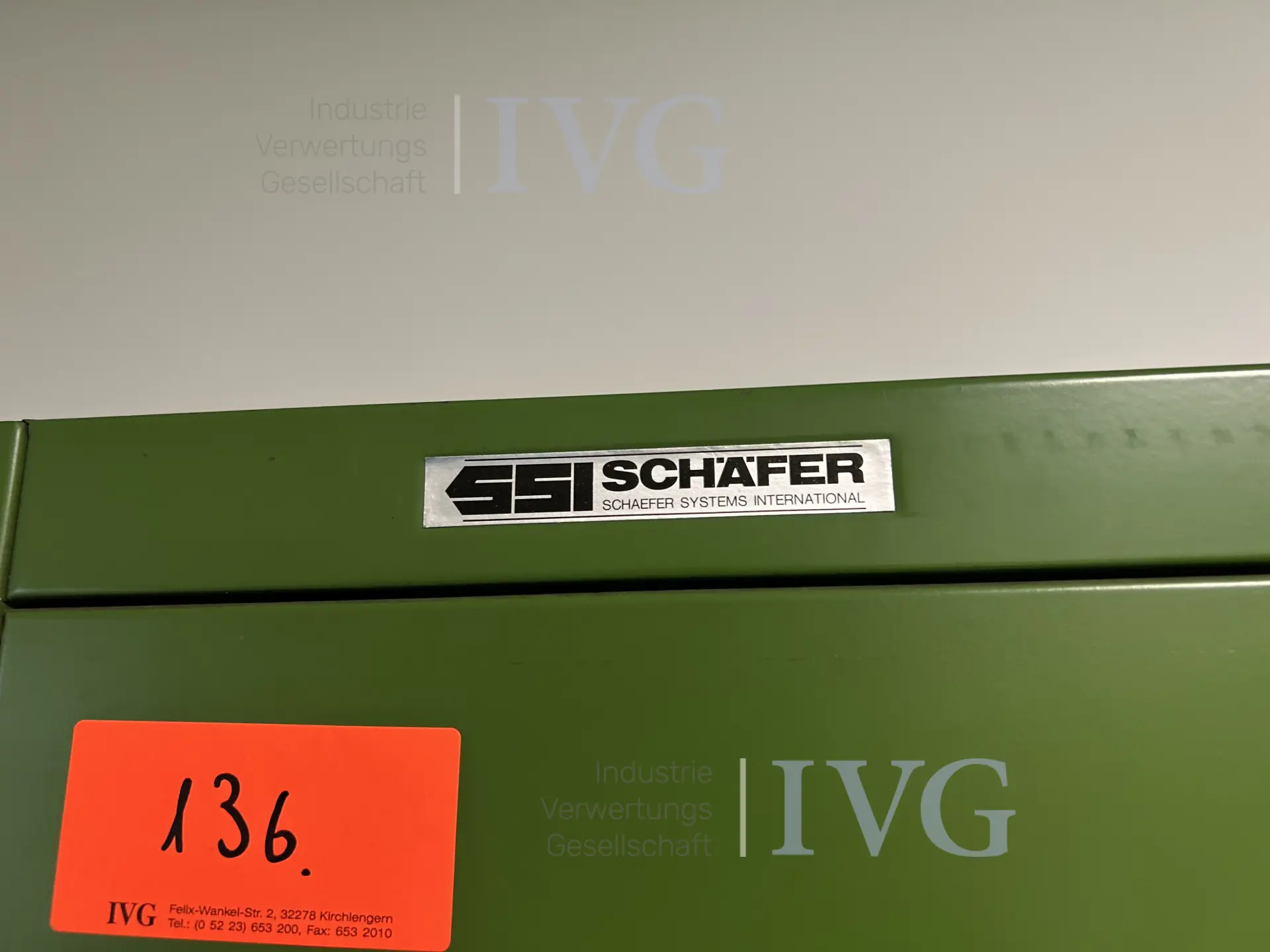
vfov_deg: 53.1
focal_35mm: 26
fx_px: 954
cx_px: 635
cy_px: 476
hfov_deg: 67.3
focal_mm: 5.7
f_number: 1.5
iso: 160
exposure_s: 1/50
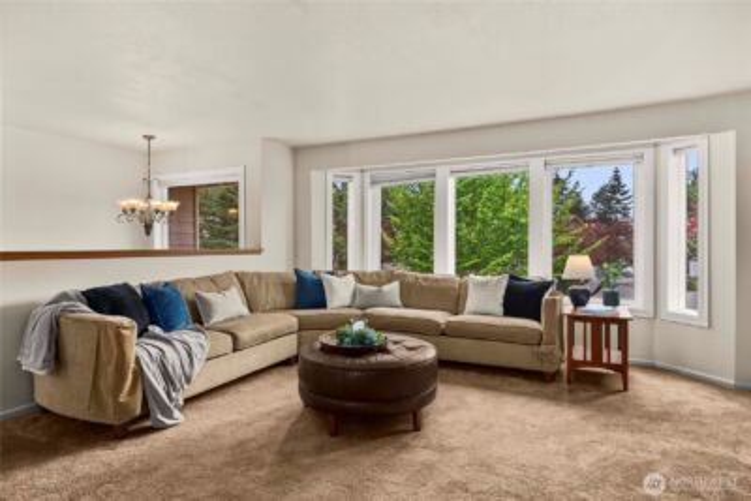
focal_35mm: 20
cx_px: 376
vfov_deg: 62.0
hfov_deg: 84.0
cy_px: 250
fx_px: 417
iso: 1000
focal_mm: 20
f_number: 7.1
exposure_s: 1/15
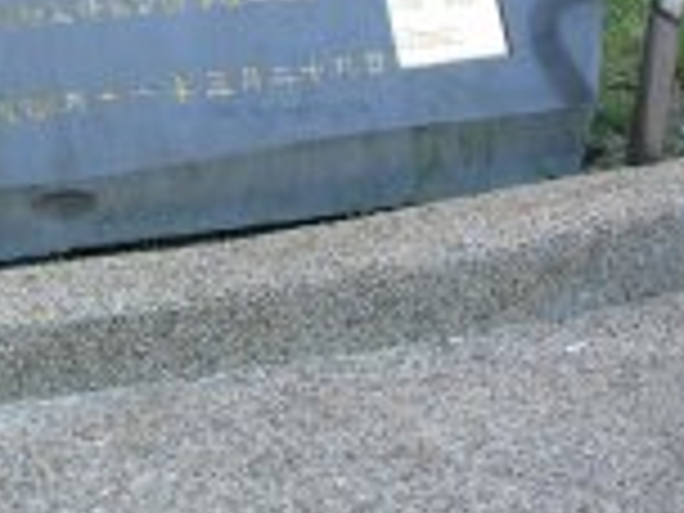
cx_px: -148
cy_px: -86
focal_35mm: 100
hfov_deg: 18.5
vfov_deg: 14.4
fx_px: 1976
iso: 64
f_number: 2.8
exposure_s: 1/157
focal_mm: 7.8
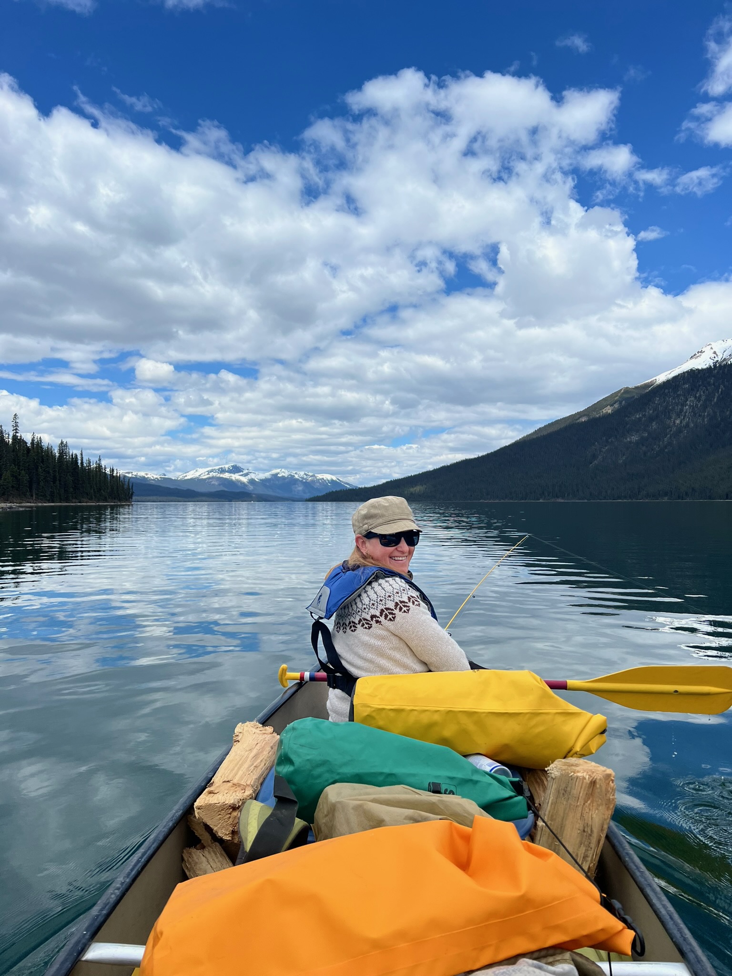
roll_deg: -0.7
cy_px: 488
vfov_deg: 67.3
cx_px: 366
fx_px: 733
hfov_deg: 53.1
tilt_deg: +1.1
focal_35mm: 26
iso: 50
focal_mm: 5.7
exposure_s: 1/7463
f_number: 1.5
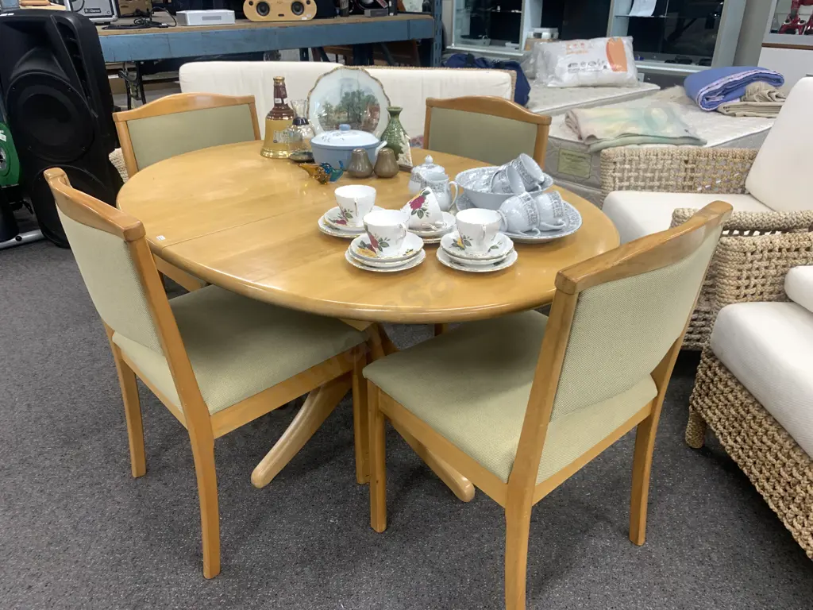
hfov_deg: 67.3
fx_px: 611
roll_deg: -0.6
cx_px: 406
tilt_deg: -26.6
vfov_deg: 53.1
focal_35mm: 26
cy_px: 305
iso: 50
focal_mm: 4.25
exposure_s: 1/50
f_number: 1.8
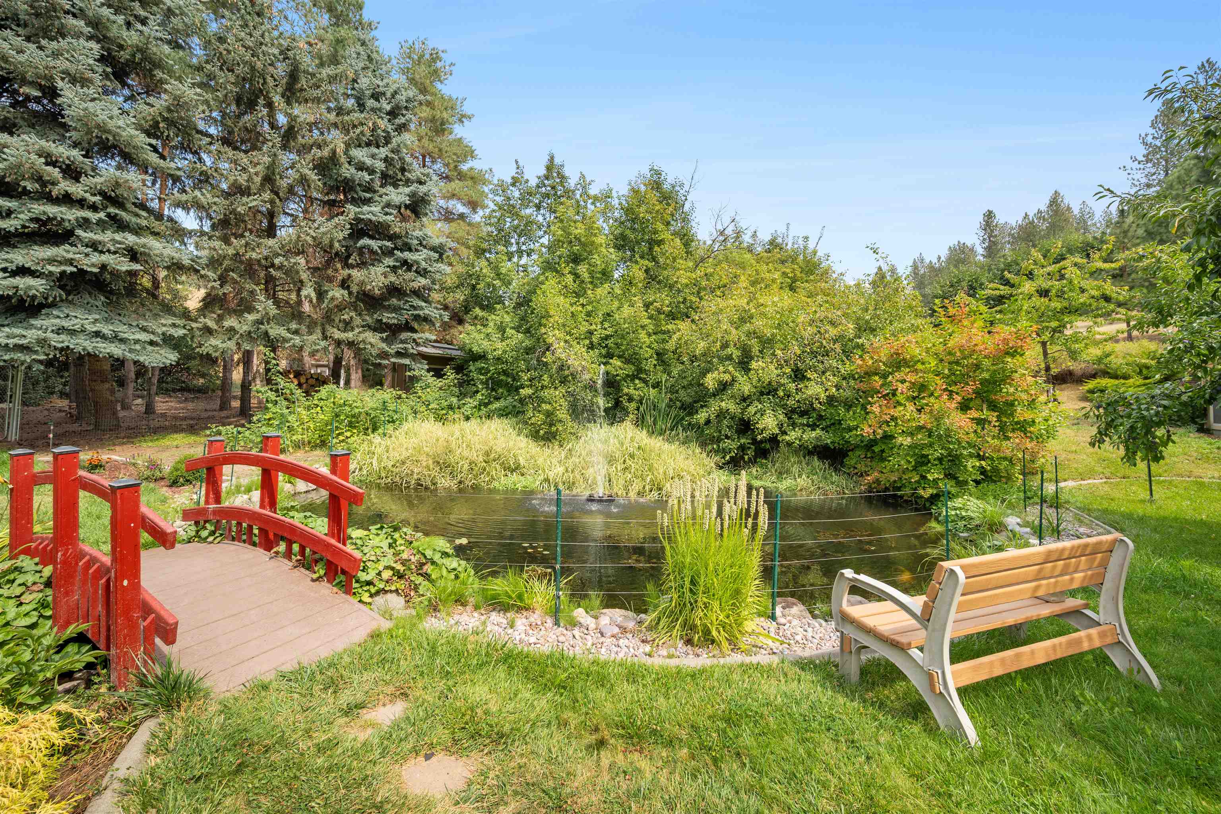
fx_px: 475
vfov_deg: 81.2
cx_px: 610
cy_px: 407
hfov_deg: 104.3
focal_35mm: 14
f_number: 8
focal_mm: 14
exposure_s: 1/20
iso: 100
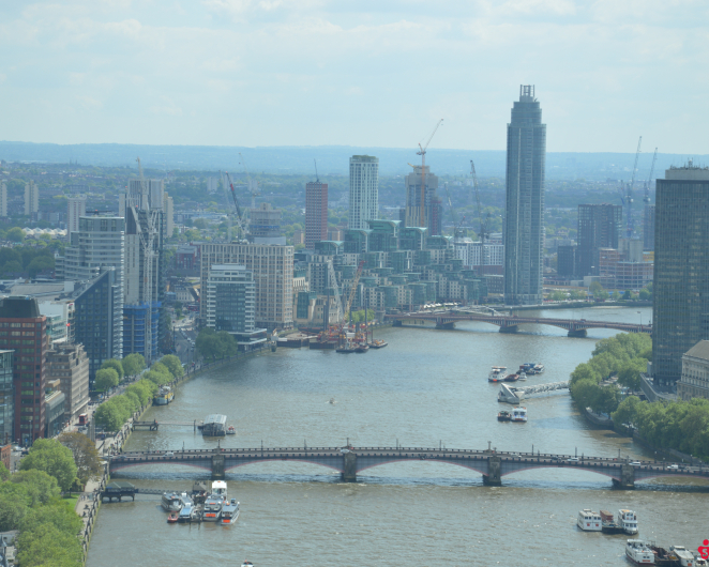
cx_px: 328
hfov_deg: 16.2
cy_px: 284
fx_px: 2498
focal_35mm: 119
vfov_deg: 13.0
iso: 100
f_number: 8
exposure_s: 1/250
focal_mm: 70
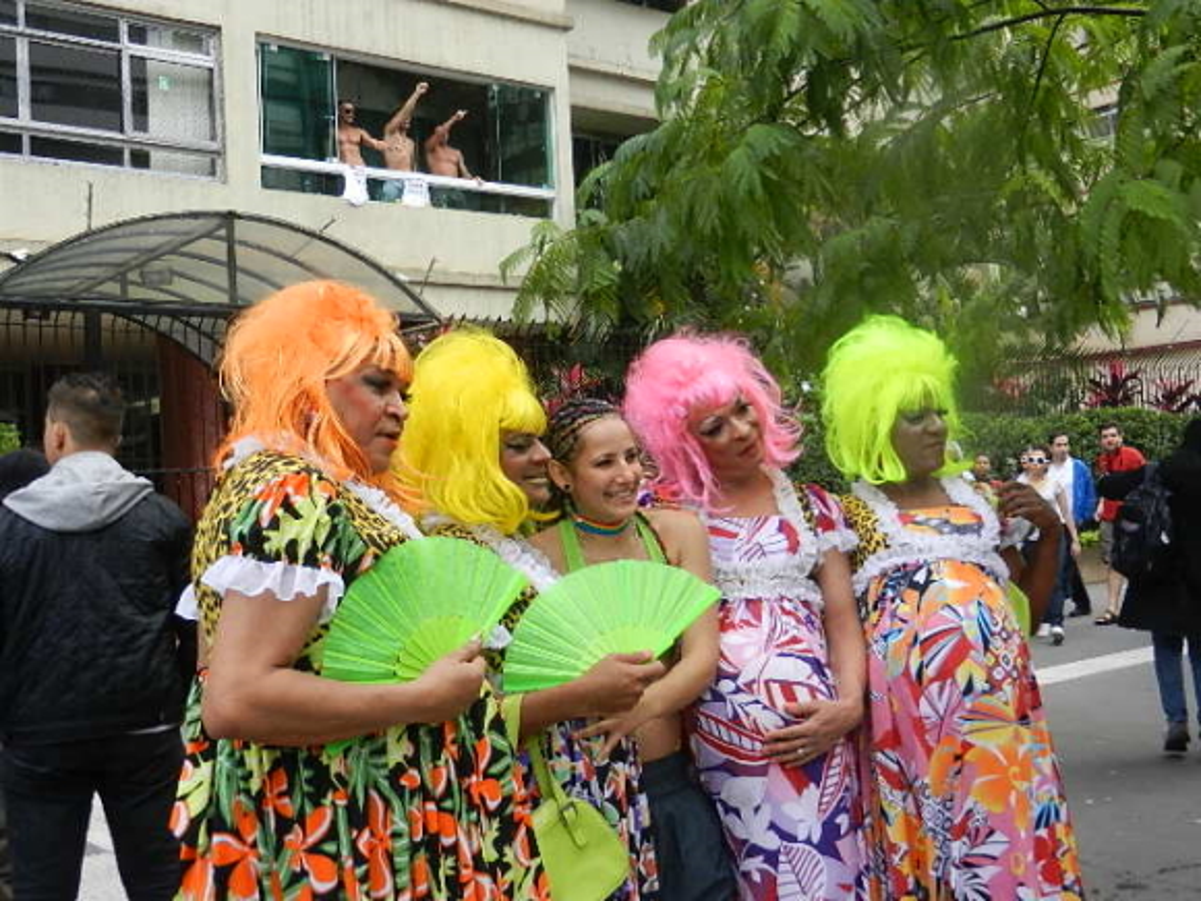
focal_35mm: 38
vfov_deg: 37.7
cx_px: 600
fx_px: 1318
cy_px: 450
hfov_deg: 49.0
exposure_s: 1/250
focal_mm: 6.9
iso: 280
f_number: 4
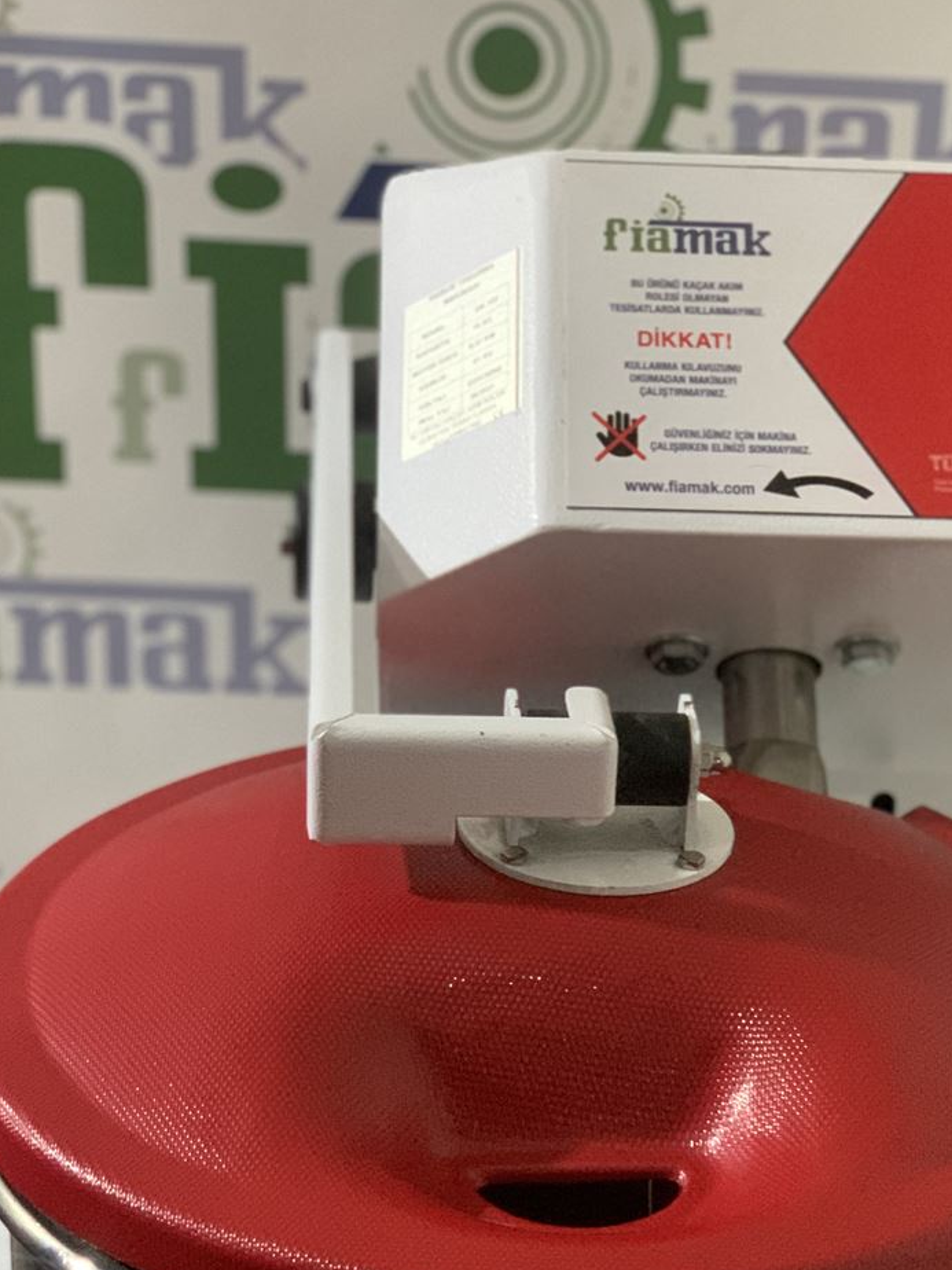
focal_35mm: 90
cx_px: 683
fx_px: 3300
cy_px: 996
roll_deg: -2.9
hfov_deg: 16.4
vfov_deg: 21.5
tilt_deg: -29.0
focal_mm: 6
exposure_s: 1/50
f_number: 2.4
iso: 320
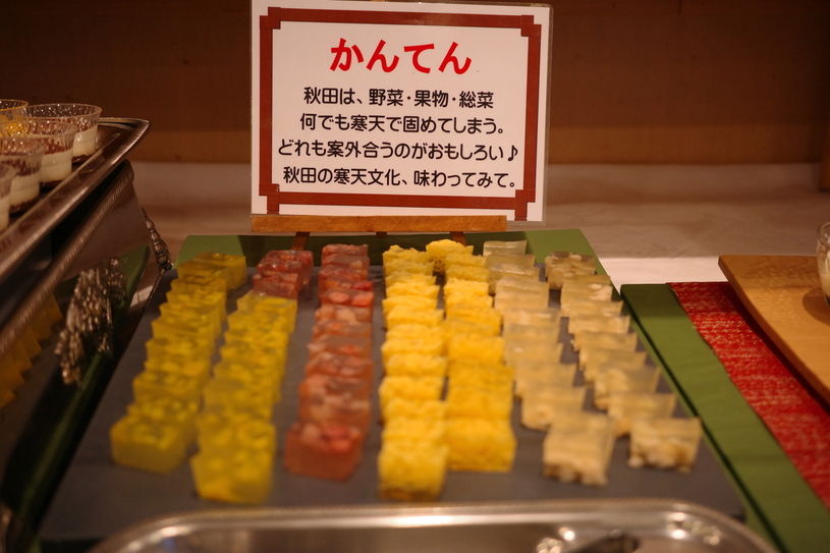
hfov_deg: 48.5
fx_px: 922
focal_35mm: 40
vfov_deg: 33.4
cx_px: 415
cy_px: 276
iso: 1250
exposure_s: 1/100
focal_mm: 26
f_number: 2.8
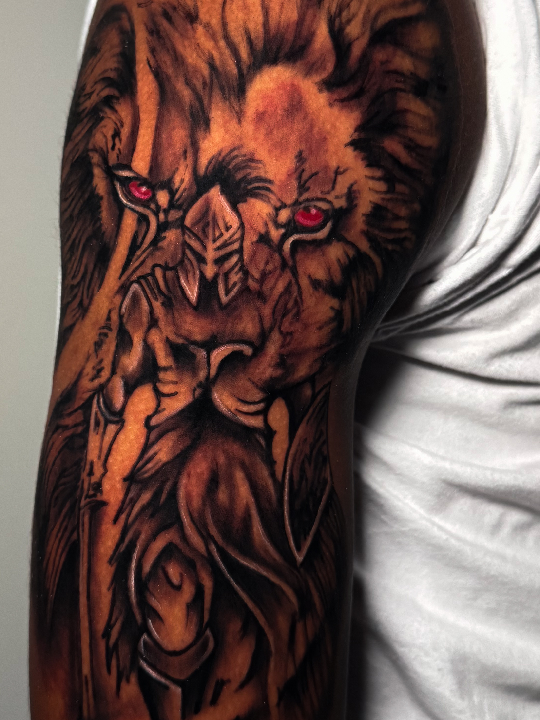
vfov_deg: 40.3
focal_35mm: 47
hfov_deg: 30.8
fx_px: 978
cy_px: 310
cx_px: 232
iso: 640
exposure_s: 1/60
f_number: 1.8
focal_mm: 6.76
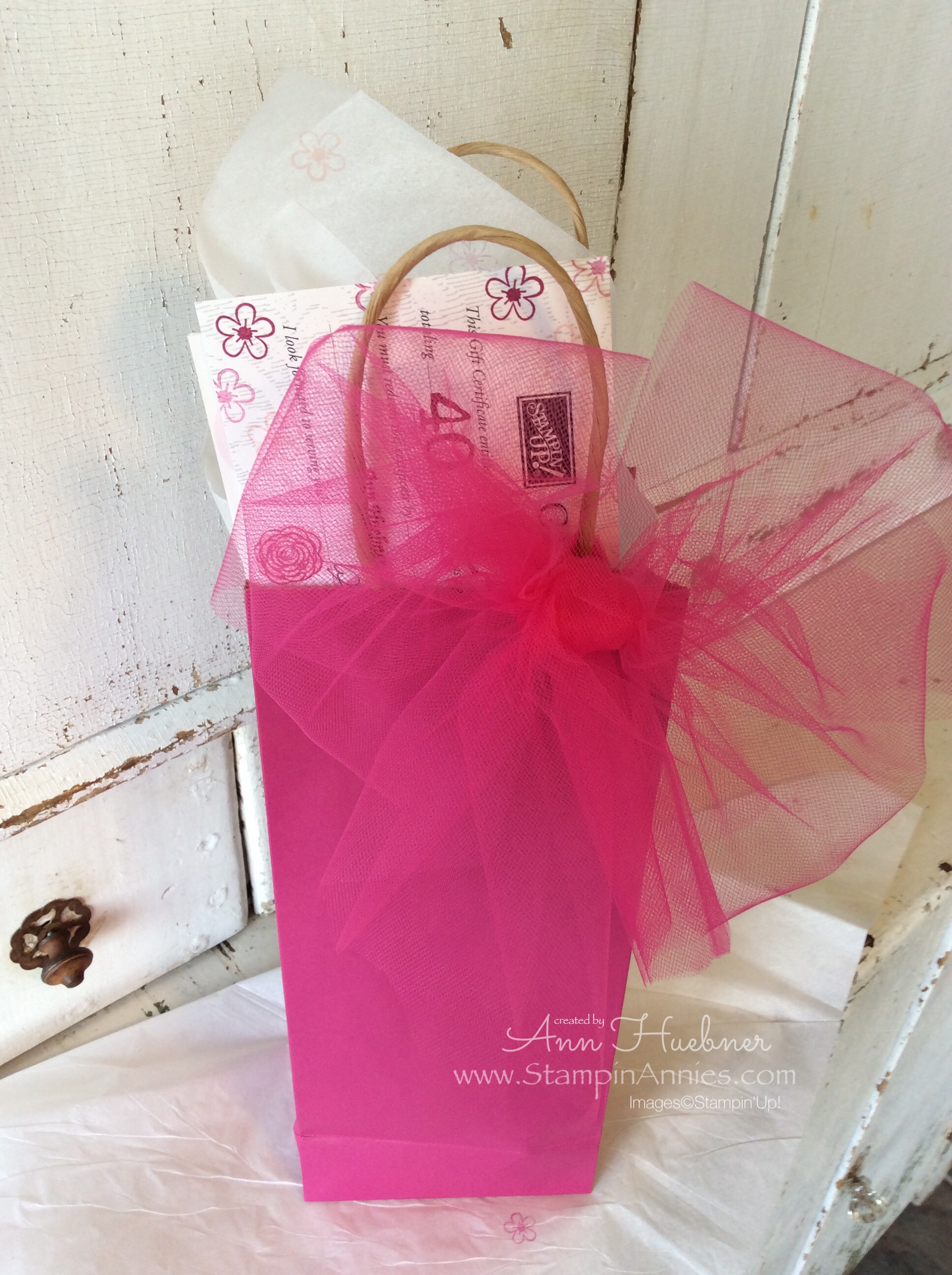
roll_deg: -1.7
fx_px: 1177
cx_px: 476
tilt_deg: -38.3
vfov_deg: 56.9
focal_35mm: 32
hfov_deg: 44.1
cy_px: 638
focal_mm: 3.3
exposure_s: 1/24
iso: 40
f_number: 2.4
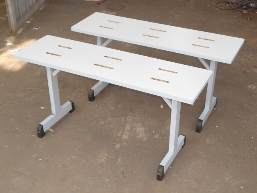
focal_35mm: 53
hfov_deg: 36.2
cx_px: 128
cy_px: 96
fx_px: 393
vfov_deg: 27.5
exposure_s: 1/250
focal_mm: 9.5
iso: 100
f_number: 3.9
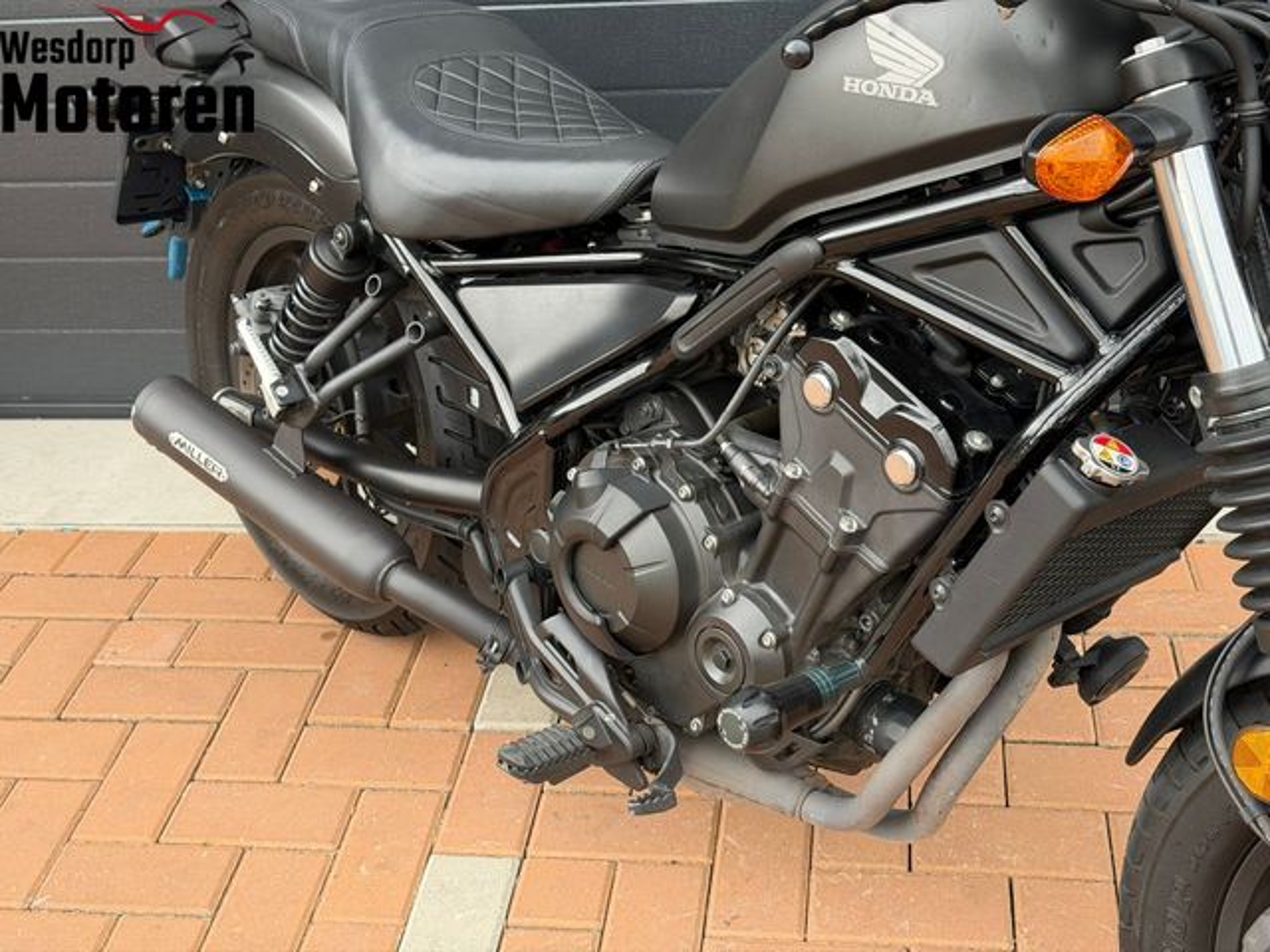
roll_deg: +6.6
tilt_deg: -28.4
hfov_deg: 39.7
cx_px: 635
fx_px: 1761
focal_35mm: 48
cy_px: 476
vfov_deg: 30.3
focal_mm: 6.76
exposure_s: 1/187
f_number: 1.78
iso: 64
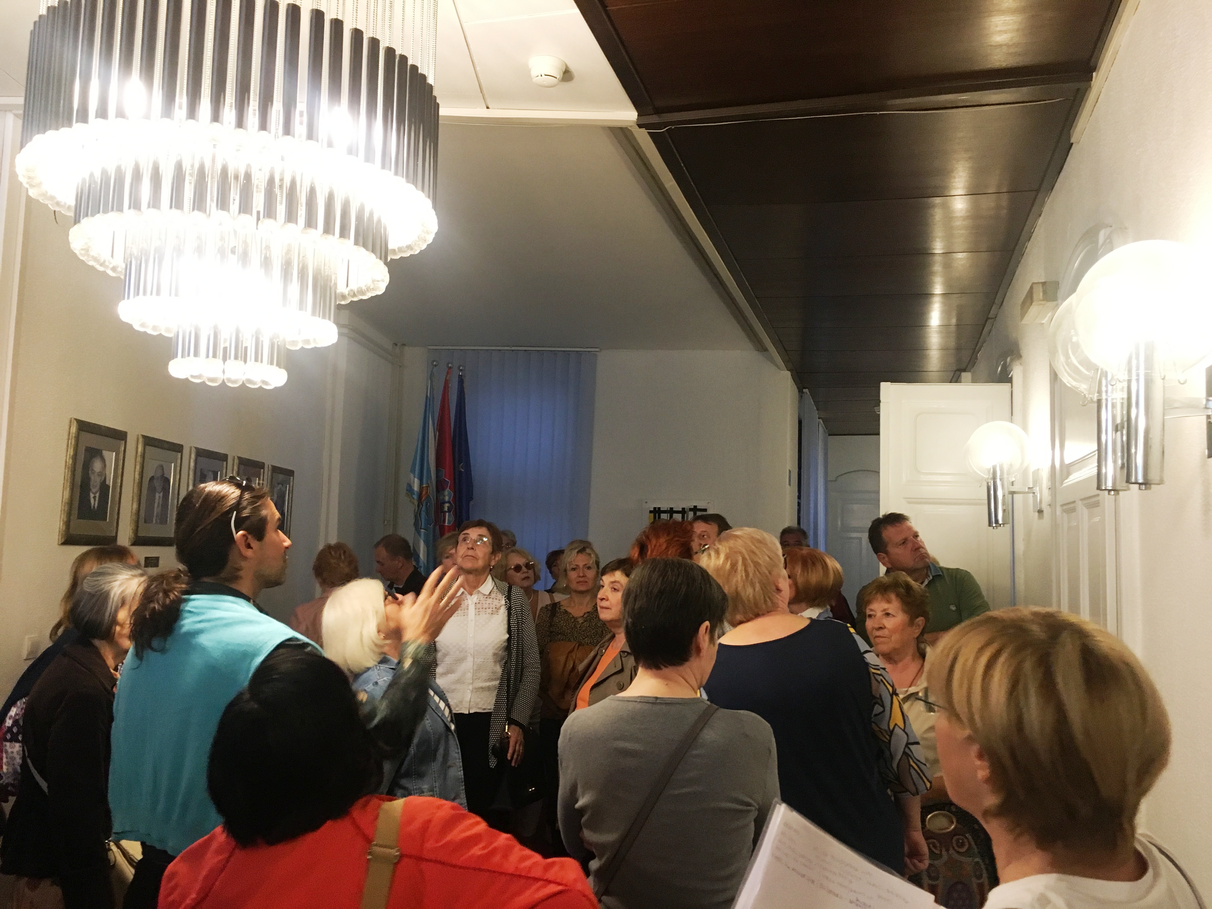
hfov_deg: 61.7
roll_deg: -2.2
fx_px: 1015
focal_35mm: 29
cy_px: 454
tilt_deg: +5.1
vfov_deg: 48.2
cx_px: 606
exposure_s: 1/33
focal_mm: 4.15
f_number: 2.2
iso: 200
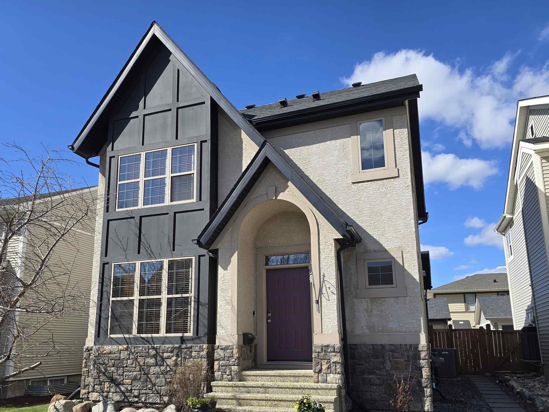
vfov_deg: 49.4
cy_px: 247
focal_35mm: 28
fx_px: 444
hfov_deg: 63.4
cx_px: 259
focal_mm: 6.3
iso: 12
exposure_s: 1/643
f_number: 1.7
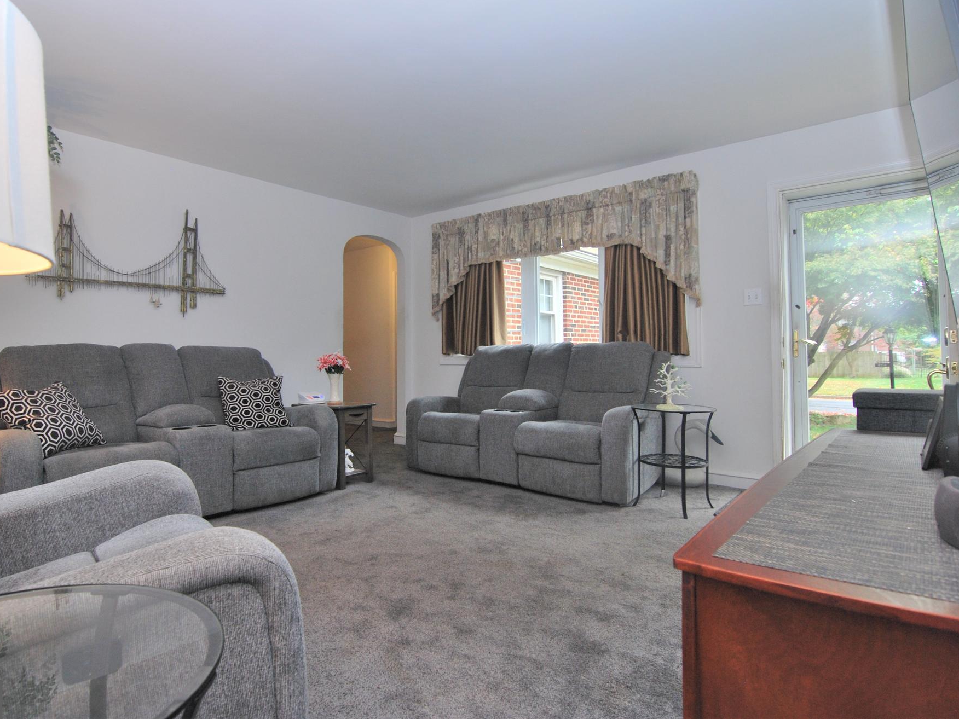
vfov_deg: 69.9
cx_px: 441
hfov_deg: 85.8
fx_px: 514
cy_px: 345
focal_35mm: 19
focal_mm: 11
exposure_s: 1/60
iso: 200
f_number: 4
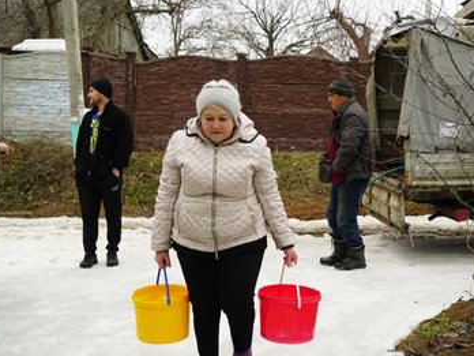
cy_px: 178
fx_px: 575
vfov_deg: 34.3
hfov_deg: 44.8
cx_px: 256
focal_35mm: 42
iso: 100
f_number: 6.3
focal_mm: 38
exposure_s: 1/60
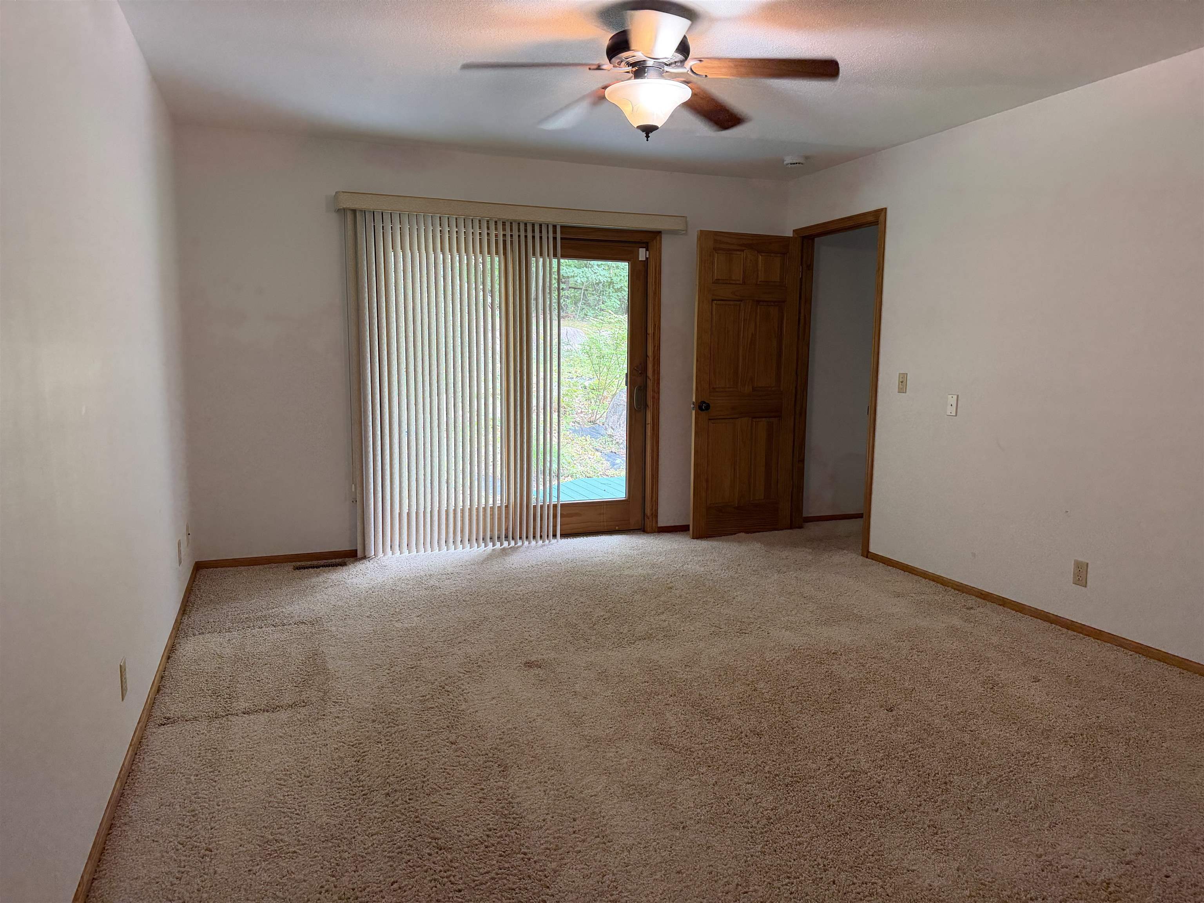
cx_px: 602
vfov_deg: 56.8
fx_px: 835
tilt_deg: -6.6
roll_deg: -1.0
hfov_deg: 71.6
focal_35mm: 24
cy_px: 452
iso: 400
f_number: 1.78
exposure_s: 1/60
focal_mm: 6.76
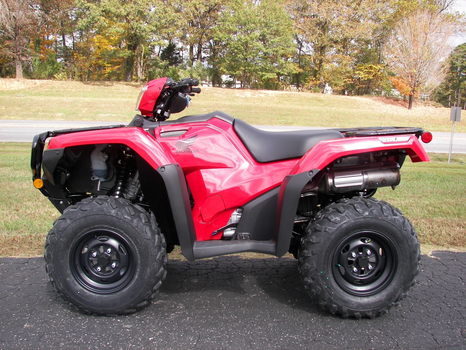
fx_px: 485
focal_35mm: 36
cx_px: 233
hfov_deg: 51.4
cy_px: 175
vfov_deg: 39.7
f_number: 2.8
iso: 50
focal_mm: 6
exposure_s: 1/320
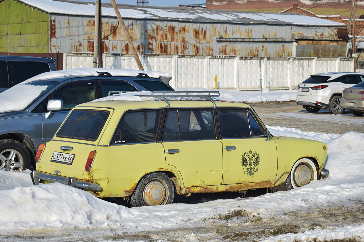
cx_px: 182
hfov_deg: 29.2
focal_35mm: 69
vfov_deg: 19.7
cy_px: 121
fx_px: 698
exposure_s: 1/800
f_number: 6.3
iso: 100
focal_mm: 46
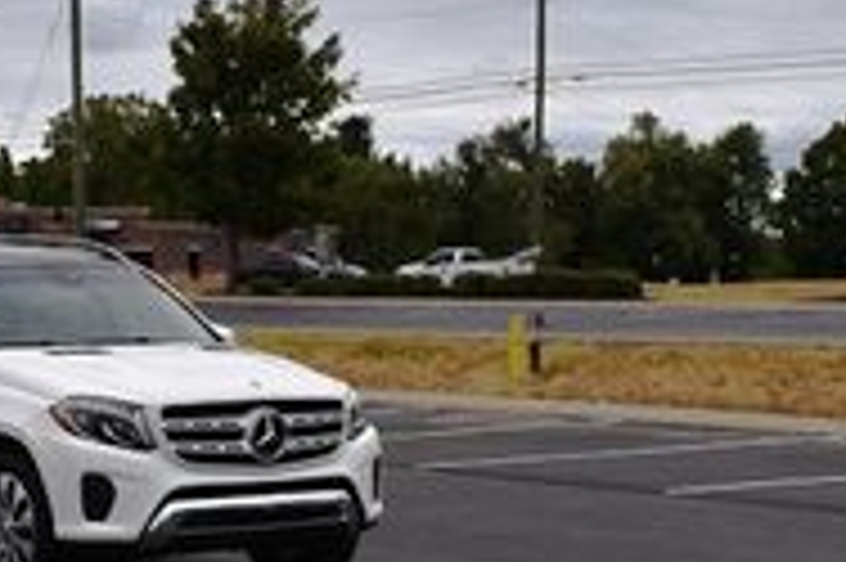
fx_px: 2160
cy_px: 339
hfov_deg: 22.0
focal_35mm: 92
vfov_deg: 14.8
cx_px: 220
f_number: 6.3
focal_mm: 18
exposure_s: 1/250
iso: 200
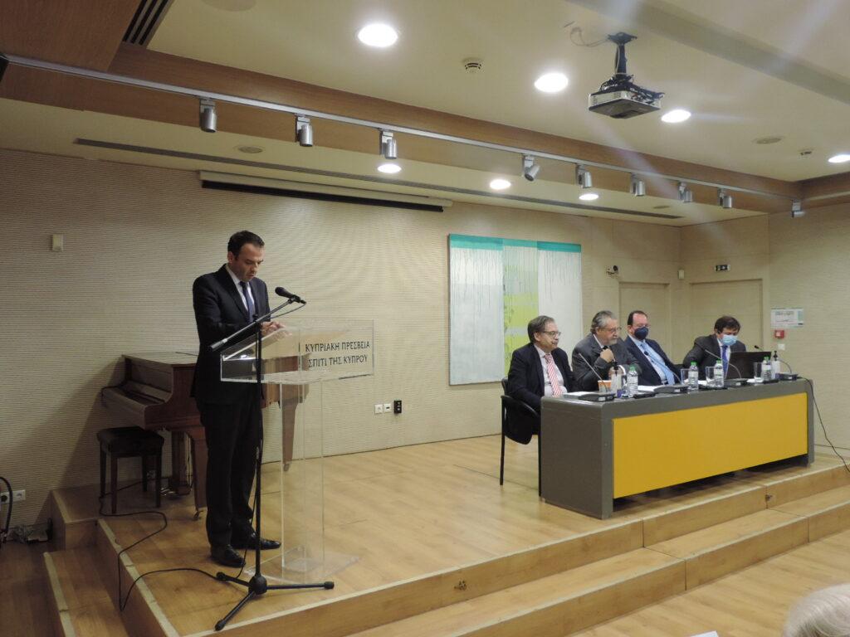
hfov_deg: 63.4
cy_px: 318
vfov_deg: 49.7
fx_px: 688
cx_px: 425
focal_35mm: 28
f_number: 3.1
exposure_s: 1/20
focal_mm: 4.9
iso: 400
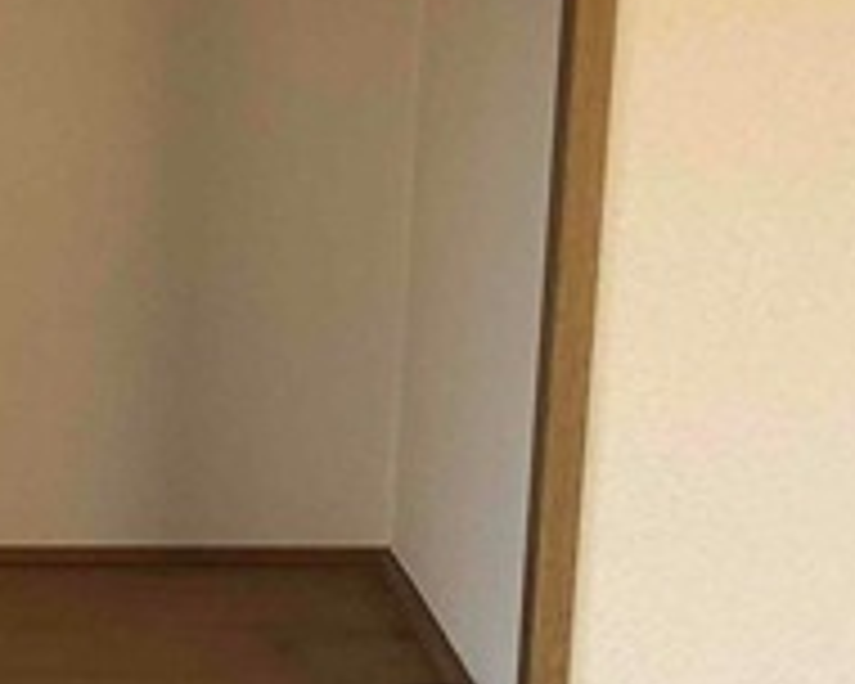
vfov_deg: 13.3
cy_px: 558
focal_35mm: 115
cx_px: -194
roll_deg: -0.1
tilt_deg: -17.3
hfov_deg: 16.0
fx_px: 2910
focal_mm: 3.99
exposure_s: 1/90
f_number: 1.8
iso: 40
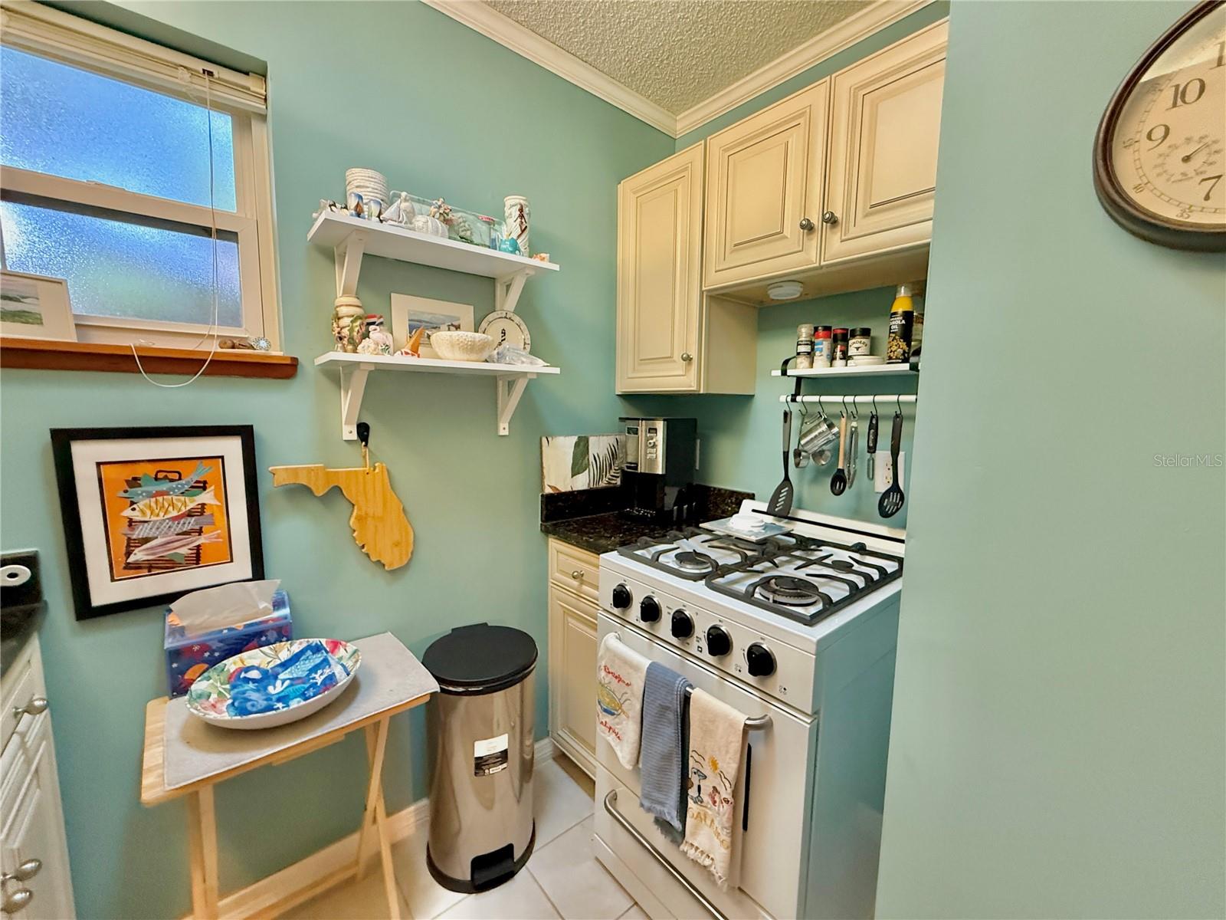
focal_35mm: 14
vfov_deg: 85.7
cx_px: 613
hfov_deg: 102.1
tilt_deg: -5.8
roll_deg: -2.5
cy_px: 460
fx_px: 496
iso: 800
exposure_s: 1/60
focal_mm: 2.22
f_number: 2.2
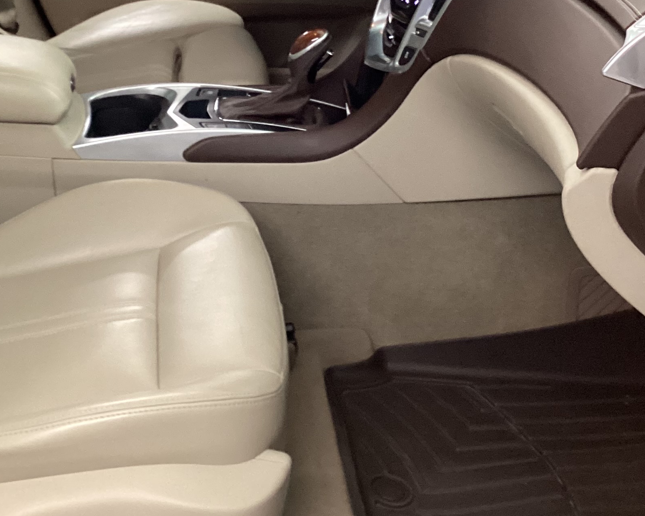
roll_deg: +3.5
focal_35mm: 62
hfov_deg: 30.4
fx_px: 1183
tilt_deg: -23.9
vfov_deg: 24.2
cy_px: 96
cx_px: 249
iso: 320
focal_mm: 3.3
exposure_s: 1/33
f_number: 2.4
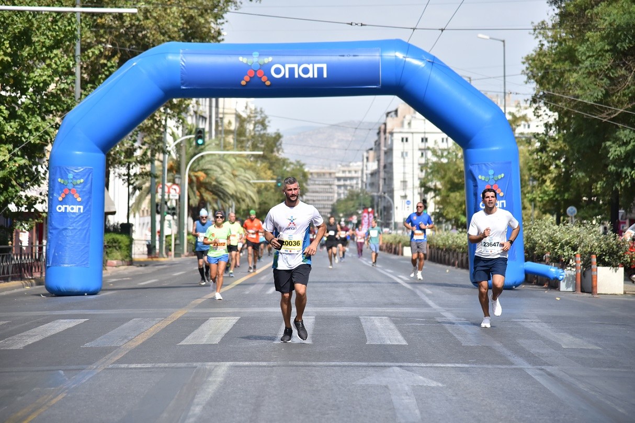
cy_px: 212
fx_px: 2117
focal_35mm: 120
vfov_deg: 11.4
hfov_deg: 17.1
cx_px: 318
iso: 500
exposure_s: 1/4000
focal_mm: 120
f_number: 4
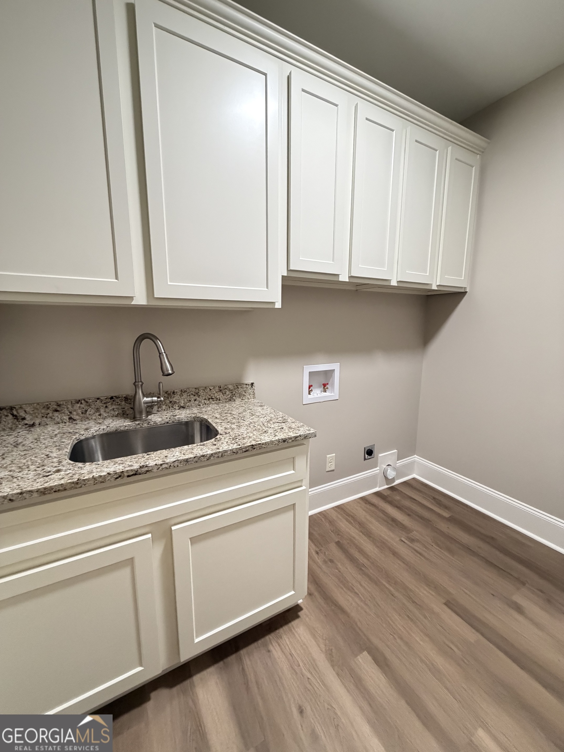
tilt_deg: -10.8
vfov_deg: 102.1
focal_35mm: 14
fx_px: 304
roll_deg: -0.2
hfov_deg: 85.7
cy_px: 376
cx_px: 282
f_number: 2.2
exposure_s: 1/60
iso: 640
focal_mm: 2.22
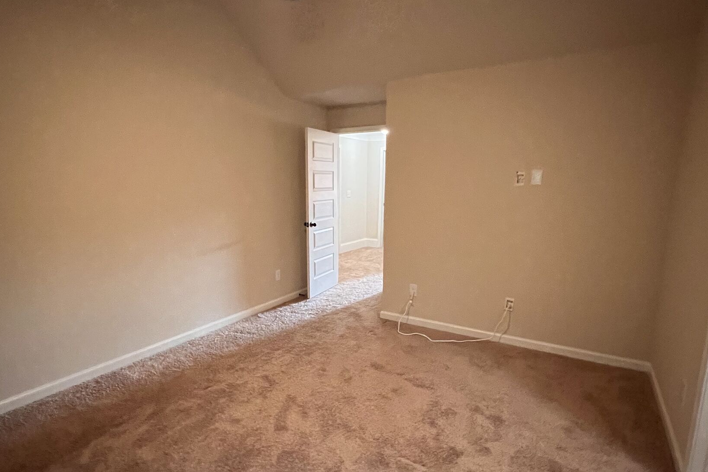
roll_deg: -1.0
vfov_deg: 64.5
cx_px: 339
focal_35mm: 19
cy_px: 253
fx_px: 374
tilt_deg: -8.2
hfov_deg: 86.9
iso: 800
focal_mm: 1.57
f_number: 1.8
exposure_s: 1/60
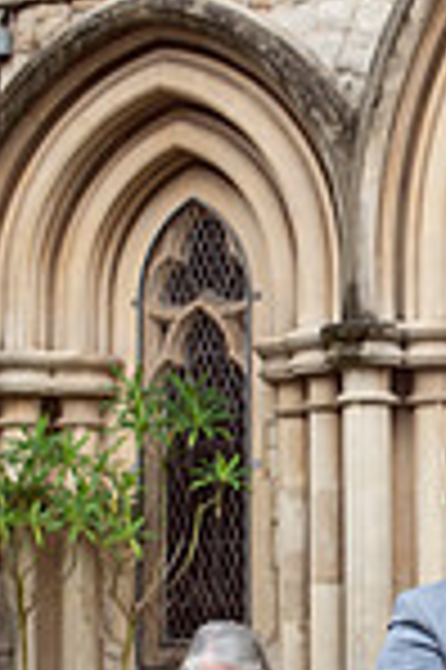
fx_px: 1974
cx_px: 559
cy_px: 423
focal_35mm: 106
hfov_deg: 12.5
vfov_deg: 19.3
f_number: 5.6
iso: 400
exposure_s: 1/180
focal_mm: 35
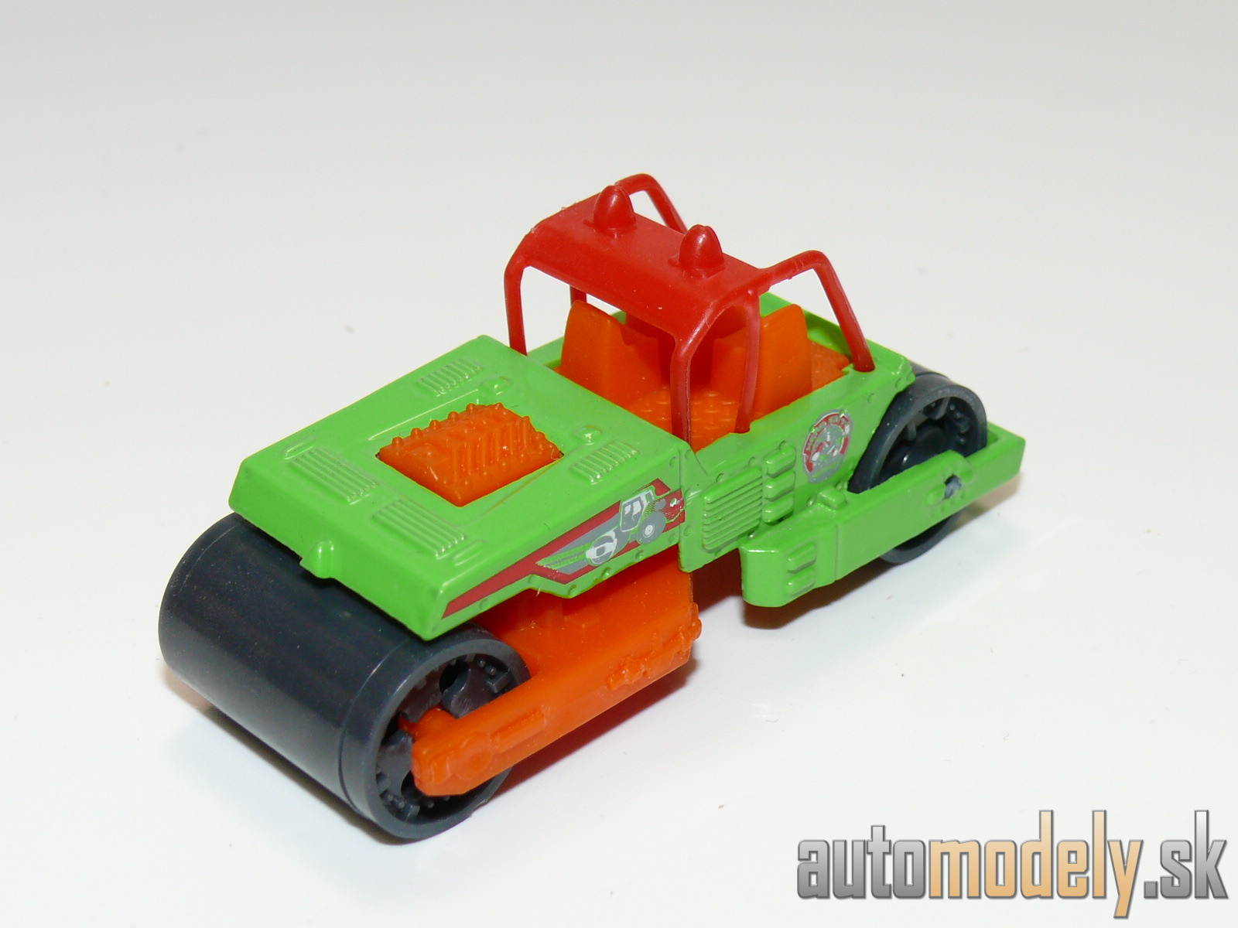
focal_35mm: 74
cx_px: 619
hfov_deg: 26.3
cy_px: 464
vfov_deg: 19.9
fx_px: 2647
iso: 100
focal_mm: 11.2
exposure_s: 1/30
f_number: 4
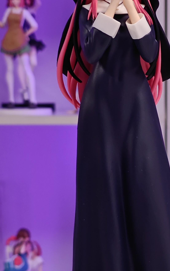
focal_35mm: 157
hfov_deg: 8.3
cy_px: 158
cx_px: 164
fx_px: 1164
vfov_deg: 13.3
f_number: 2.4
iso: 640
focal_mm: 7.48
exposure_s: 1/33.3
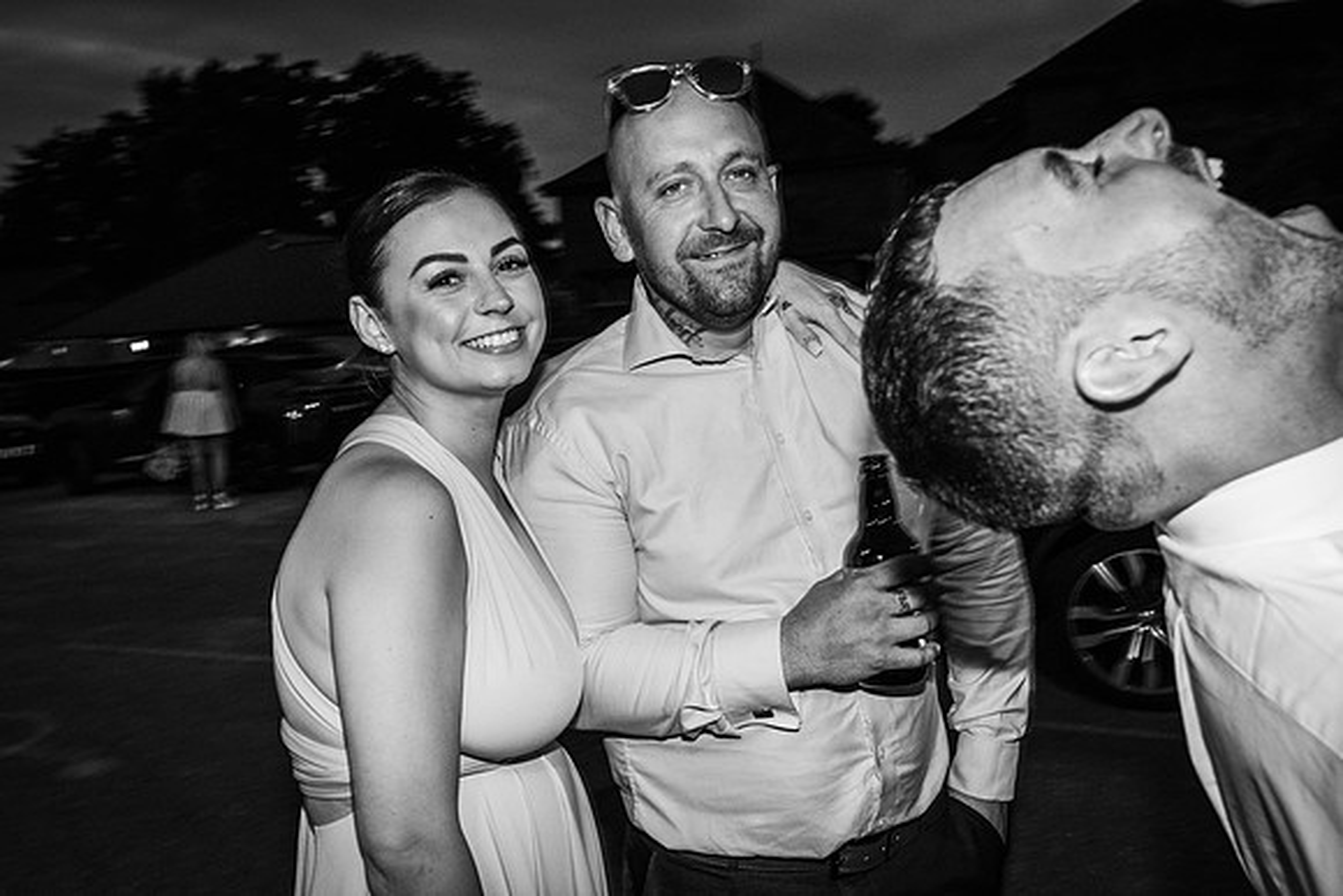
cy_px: 448
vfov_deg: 43.6
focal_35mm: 30
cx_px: 672
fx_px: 1119
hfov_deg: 61.9
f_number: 5
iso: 640
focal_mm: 20
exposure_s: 1/40
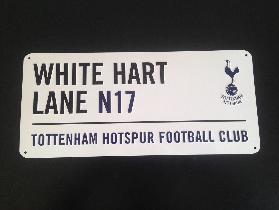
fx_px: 266
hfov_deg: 55.4
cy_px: 105
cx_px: 140
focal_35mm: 33
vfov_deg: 42.9
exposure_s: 1/120
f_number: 2.4
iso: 80
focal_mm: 4.12
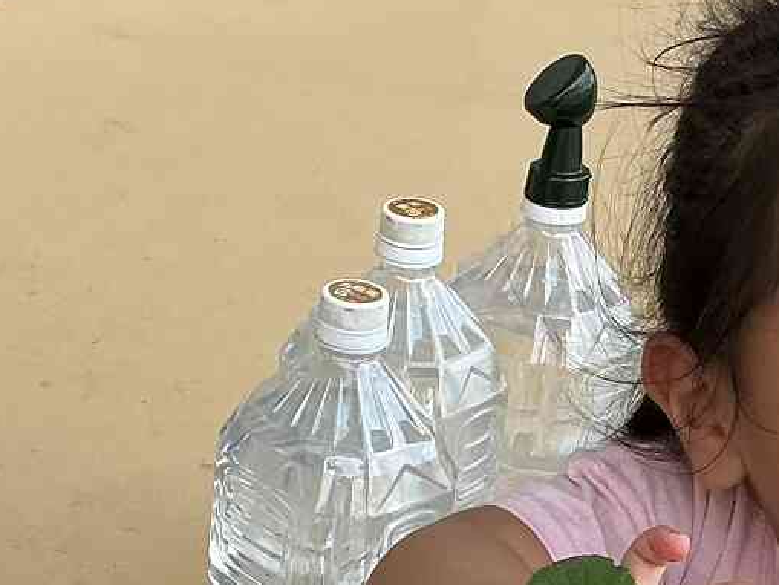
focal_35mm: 114
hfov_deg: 17.2
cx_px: 202
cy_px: 571
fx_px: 2566
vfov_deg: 12.8
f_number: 1.8
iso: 25
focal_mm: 3
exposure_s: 1/540
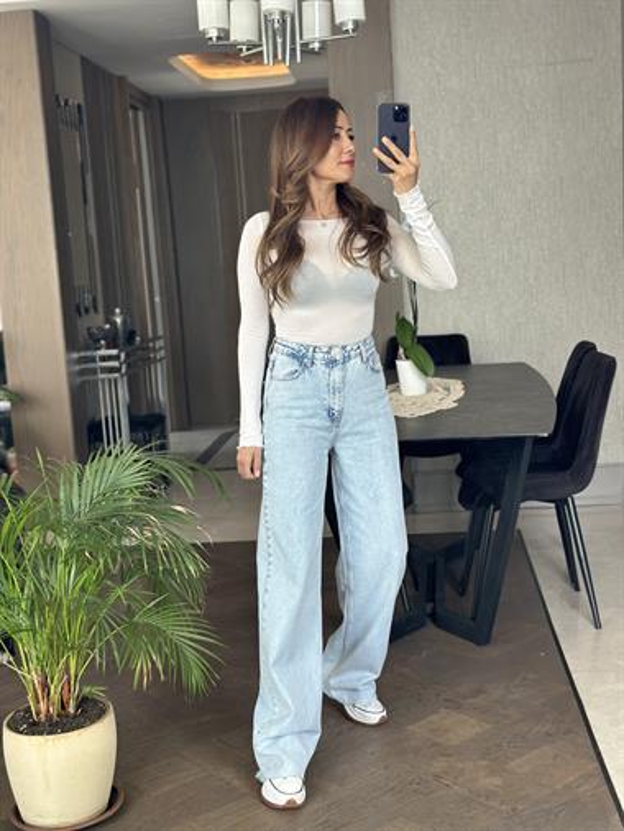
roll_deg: +4.6
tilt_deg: -18.2
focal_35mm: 48
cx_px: 312
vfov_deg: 39.6
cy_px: 416
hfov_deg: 30.3
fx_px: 1153
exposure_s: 1/127
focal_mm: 6.86
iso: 100
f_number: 1.78
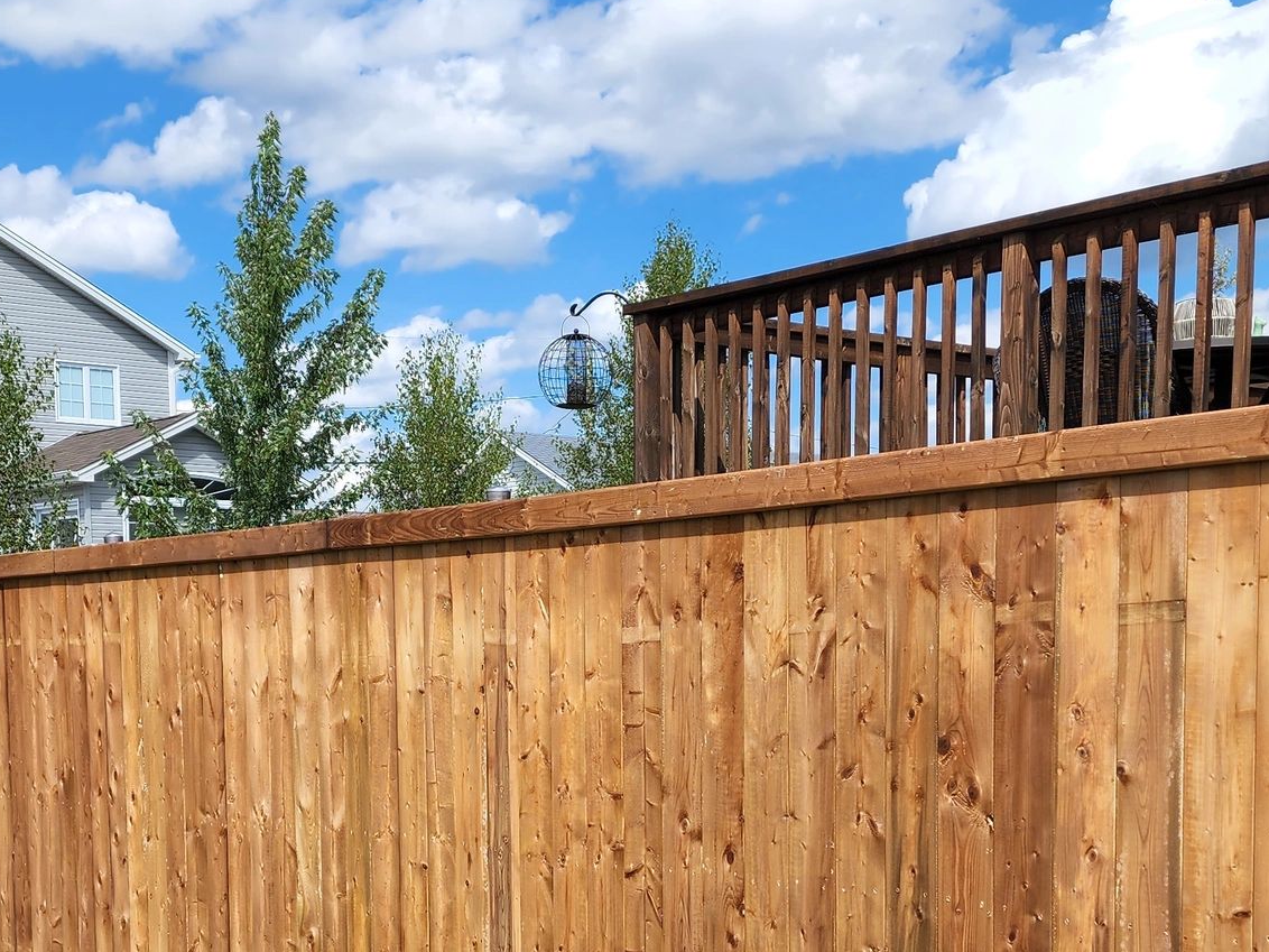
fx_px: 1906
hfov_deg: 36.7
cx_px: 538
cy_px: 774
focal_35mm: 52
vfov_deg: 27.4
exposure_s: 1/952
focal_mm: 6.4
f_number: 1.8
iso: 12
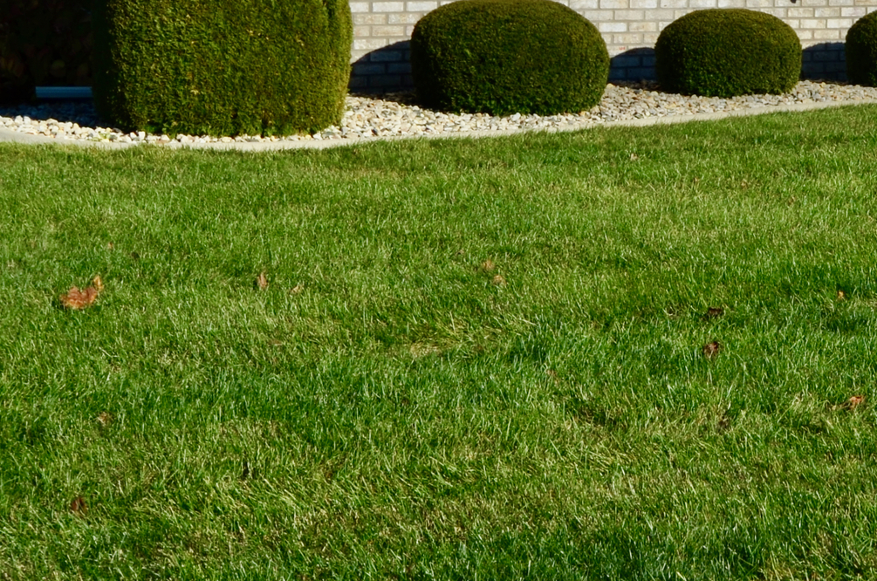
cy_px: -116
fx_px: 2675
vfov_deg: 12.1
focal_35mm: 110
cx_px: 801
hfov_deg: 18.3
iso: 100
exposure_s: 1/320
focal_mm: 24
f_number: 9
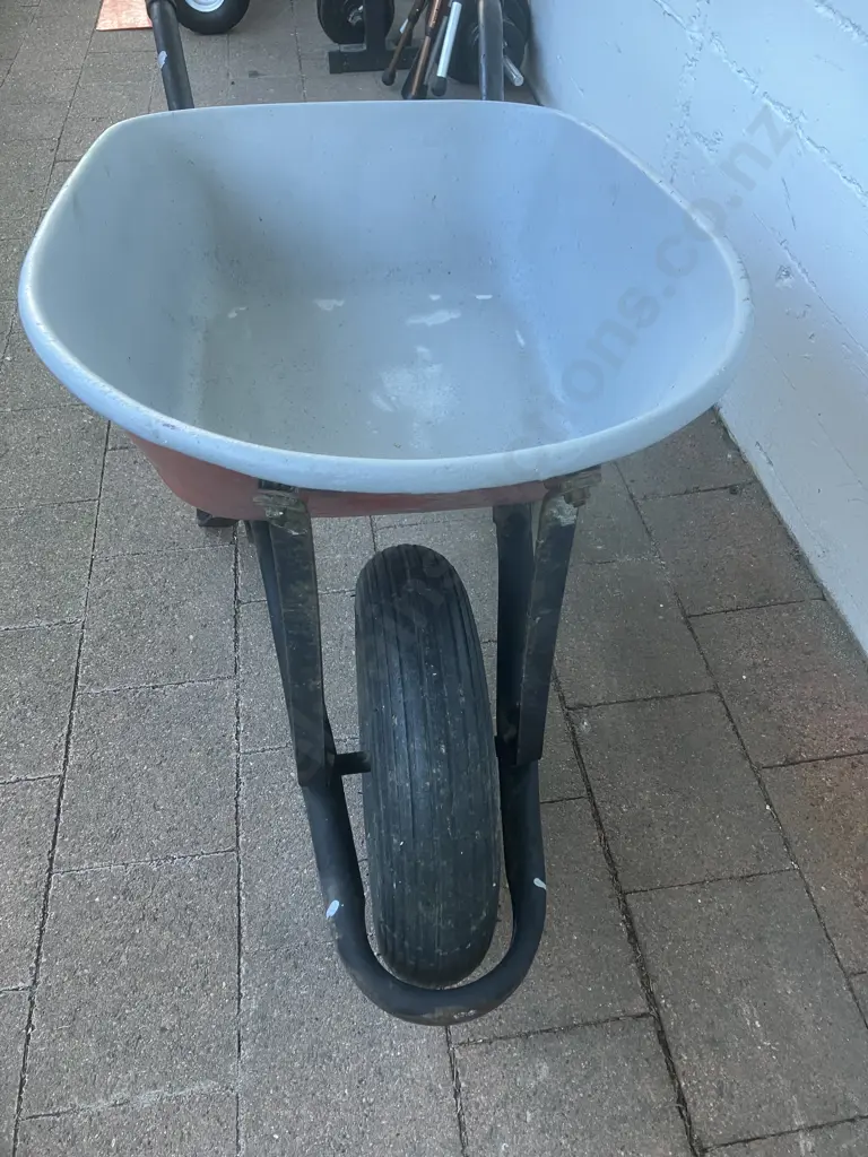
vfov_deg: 63.4
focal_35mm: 28
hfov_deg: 49.7
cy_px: 578
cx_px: 434
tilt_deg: -45.5
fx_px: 936
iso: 80
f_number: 1.8
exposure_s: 1/64
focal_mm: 3.99
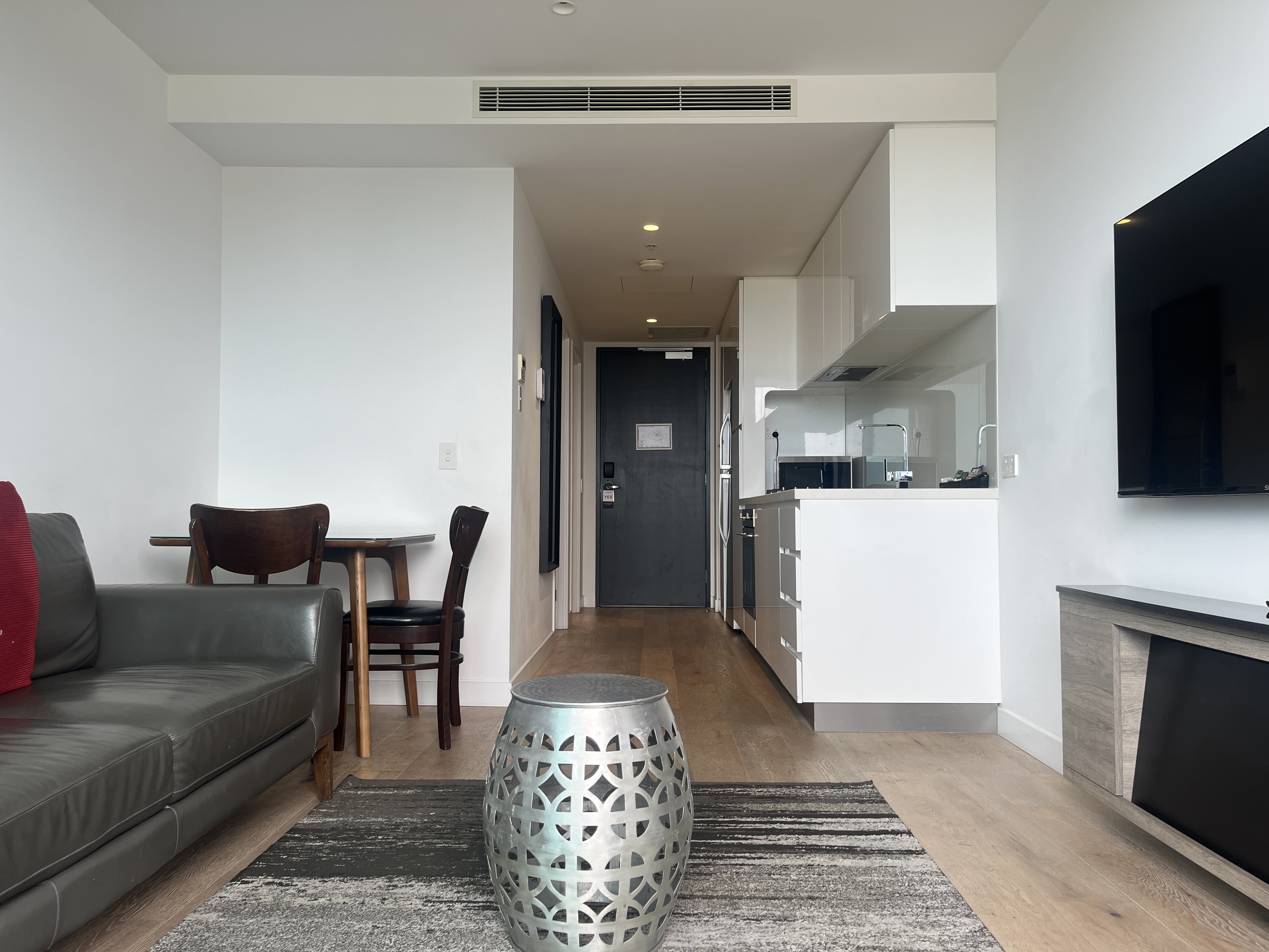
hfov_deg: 67.3
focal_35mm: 26
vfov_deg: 53.1
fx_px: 953
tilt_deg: +0.7
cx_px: 634
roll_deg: -0.3
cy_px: 476
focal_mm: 5.1
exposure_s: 1/111
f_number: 1.6
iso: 32
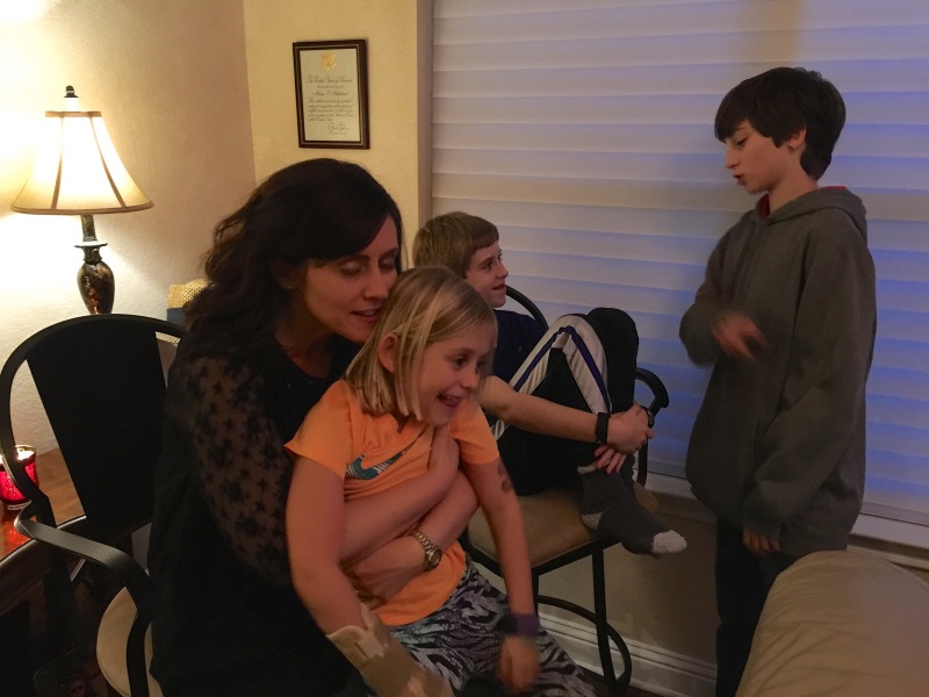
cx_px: 464
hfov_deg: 61.7
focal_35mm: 29
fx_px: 778
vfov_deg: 48.2
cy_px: 348
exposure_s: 1/4
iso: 160
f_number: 2.2
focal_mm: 4.15
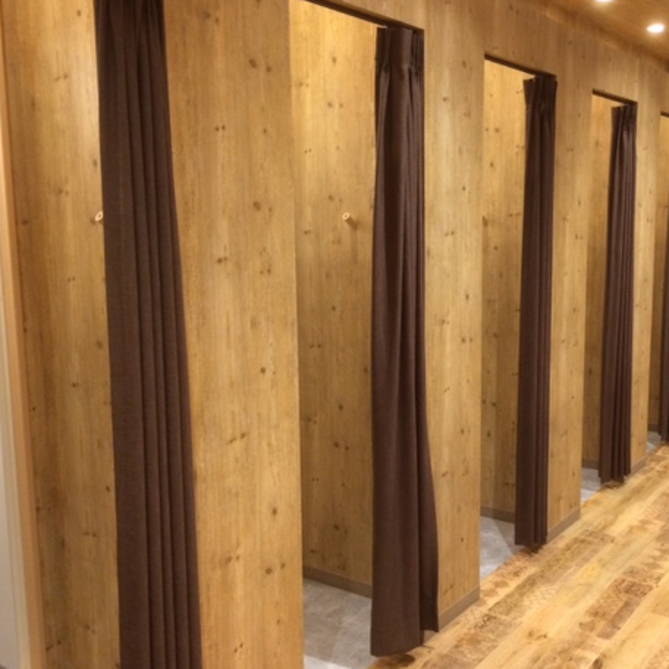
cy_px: 333
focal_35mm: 36
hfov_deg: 45.5
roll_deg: -0.4
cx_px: 436
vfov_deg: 46.0
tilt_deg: -9.0
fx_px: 787
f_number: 2.2
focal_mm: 4.15
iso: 160
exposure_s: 1/30
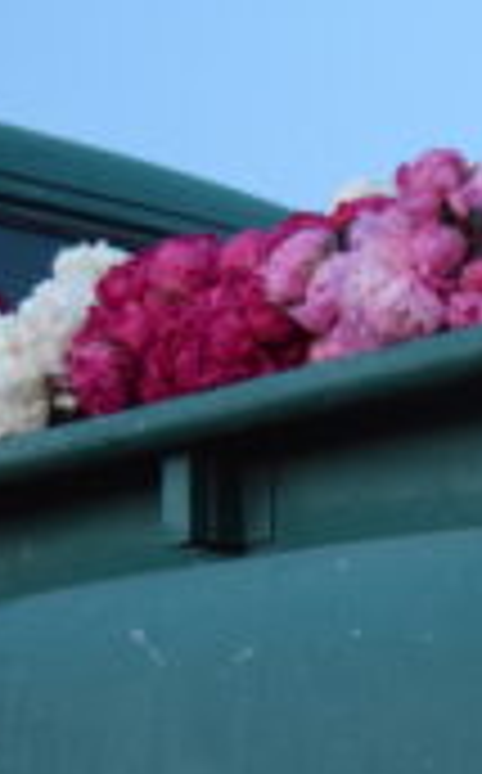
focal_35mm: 133
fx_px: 2805
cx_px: 969
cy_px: 592
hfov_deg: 9.2
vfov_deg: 15.6
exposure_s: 1/60
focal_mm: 24
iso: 4000
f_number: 4
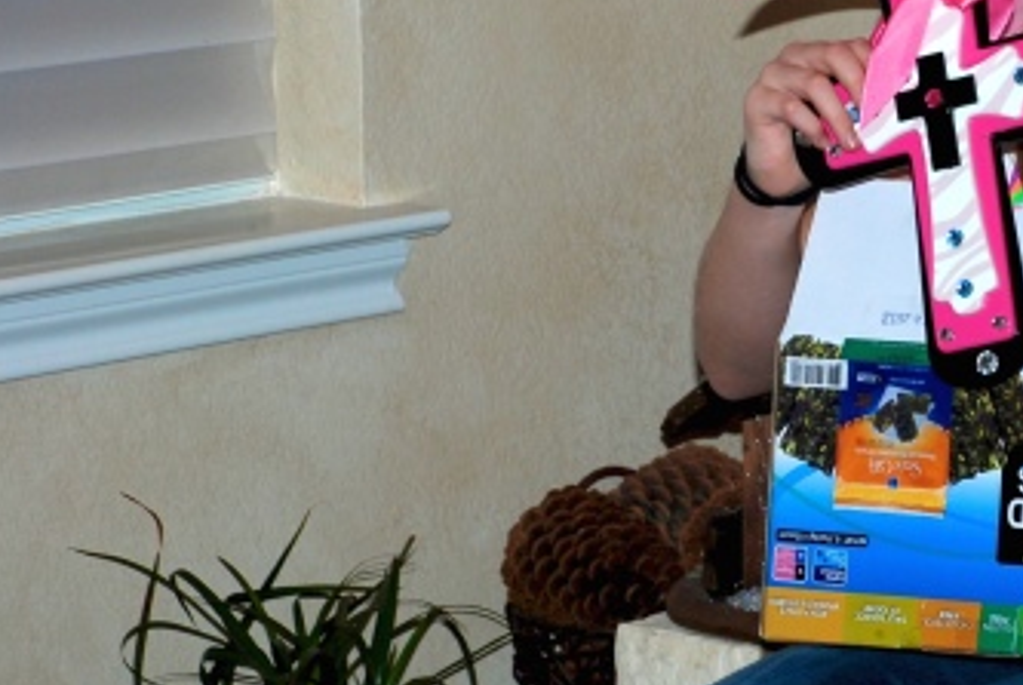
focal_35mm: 238
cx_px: 1210
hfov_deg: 8.5
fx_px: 6772
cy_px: 149
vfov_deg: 5.8
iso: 200
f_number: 5.3
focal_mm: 66
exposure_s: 1/60
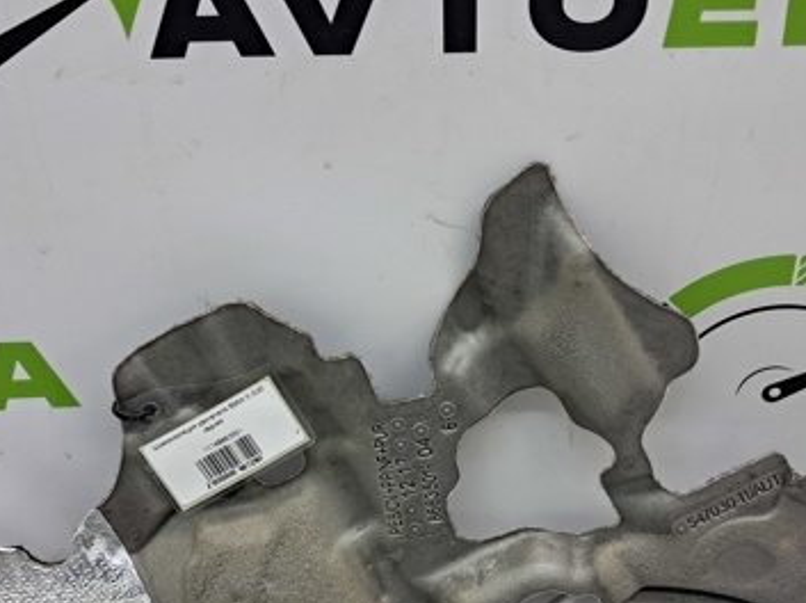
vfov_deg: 29.4
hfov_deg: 38.9
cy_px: 396
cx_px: 411
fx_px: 1140
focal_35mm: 49
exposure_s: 1/60
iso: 160
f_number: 1.8
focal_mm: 4
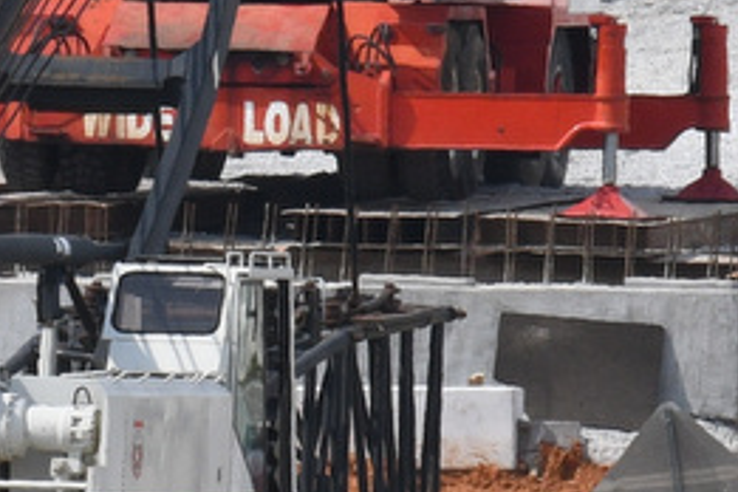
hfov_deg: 0.7
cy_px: -71
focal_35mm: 2758
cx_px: -348
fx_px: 56535
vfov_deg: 0.5
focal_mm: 300
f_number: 14
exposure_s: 1/400
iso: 450
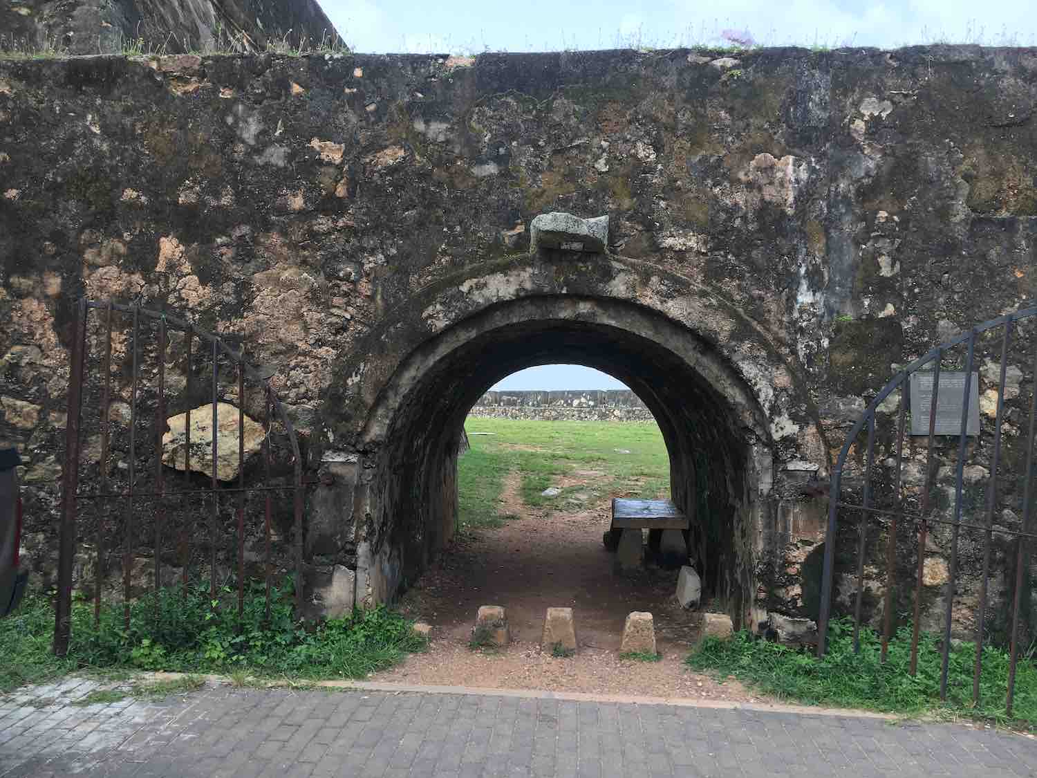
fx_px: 869
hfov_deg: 61.7
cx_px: 518
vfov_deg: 48.2
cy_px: 389
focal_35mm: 29
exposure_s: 1/432
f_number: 2.2
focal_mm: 4.15
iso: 25
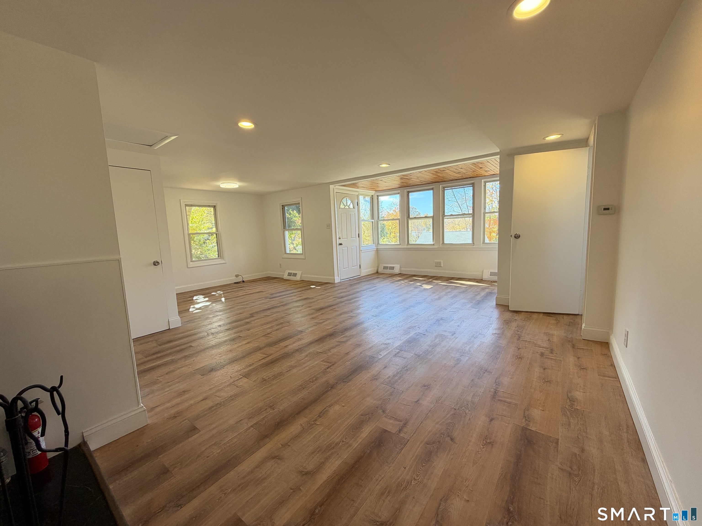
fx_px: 284
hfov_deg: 102.1
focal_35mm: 14
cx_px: 351
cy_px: 263
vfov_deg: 85.7
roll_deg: +3.0
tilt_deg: -6.0
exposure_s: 1/120
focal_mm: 2.22
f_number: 2.2
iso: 100
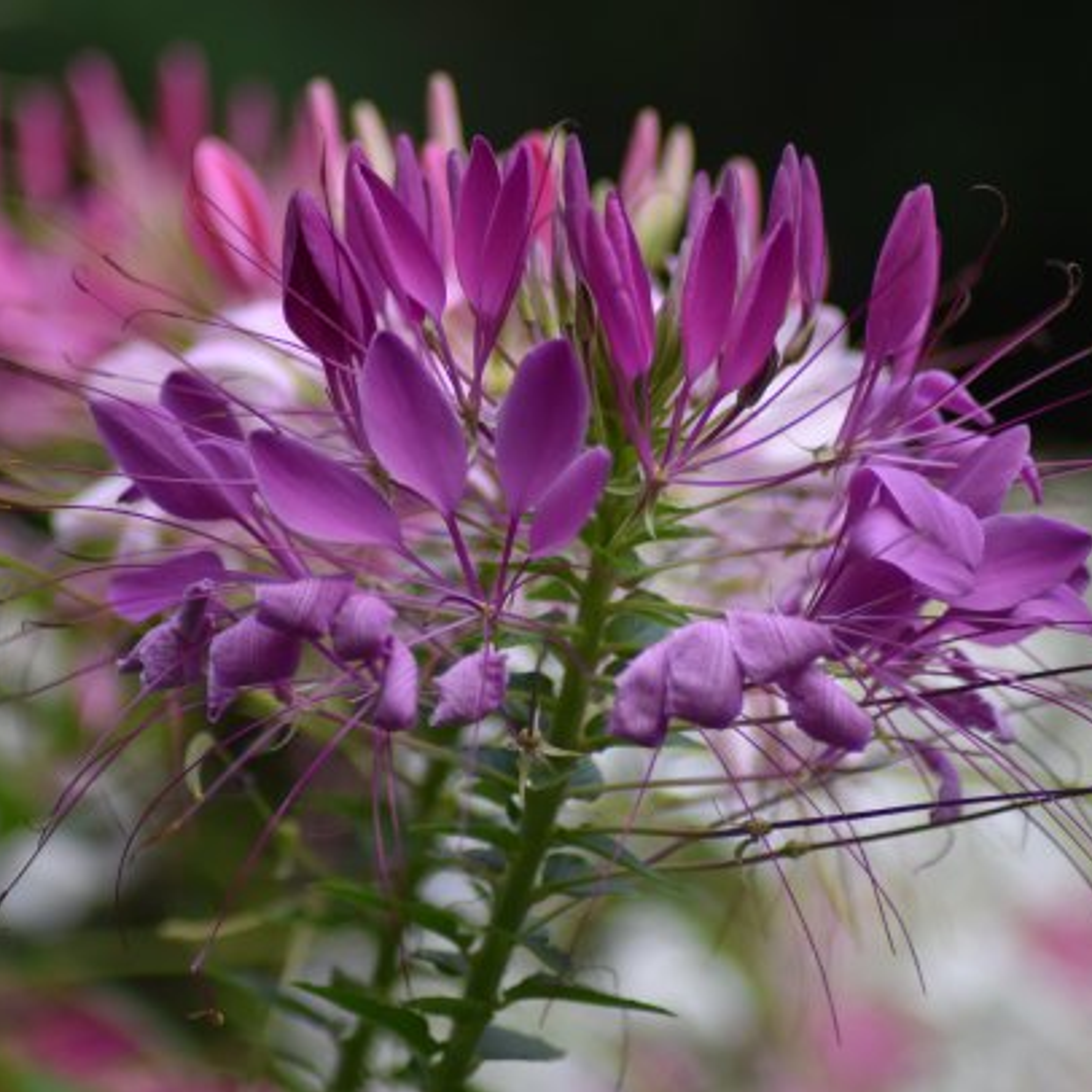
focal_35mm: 260
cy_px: 546
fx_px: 9267
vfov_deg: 6.7
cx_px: 619
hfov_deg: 6.7
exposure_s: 1/1000
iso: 450
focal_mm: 135
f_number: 4.2
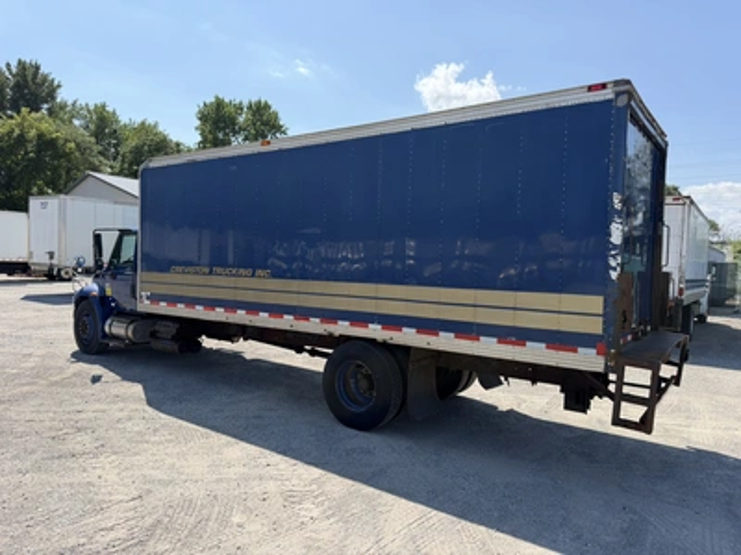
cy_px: 278
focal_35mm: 24
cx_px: 370
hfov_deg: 71.6
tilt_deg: +0.6
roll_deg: -2.2
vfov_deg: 56.8
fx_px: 514
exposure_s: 1/4167
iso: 100
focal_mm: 6.76
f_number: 1.78
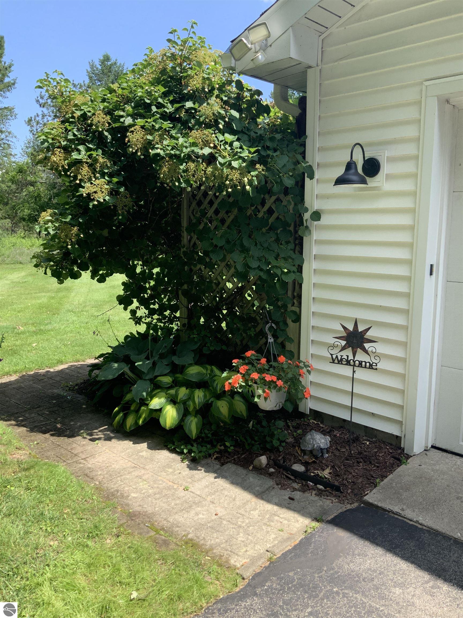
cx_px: 232
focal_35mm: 29
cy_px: 309
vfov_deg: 61.7
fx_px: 517
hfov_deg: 48.2
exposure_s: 1/529
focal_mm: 3
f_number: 1.8
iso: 16
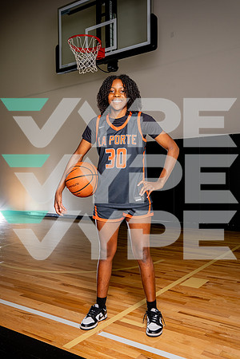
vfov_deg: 57.8
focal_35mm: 33
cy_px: 180
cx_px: 120
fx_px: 326
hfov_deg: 40.4
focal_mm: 32.6
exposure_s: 1/200
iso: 640
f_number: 7.1
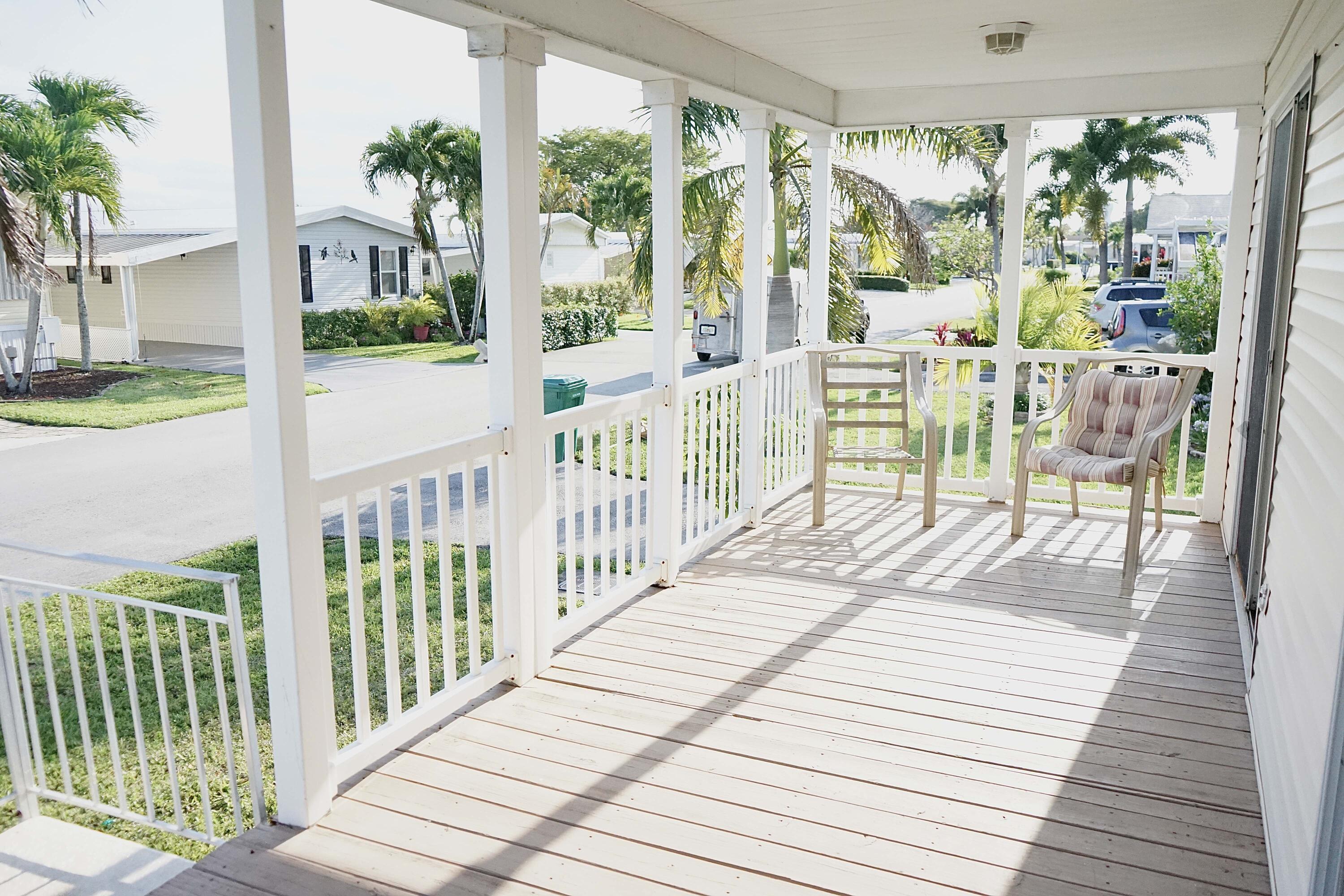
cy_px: 448
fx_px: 1045
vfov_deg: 46.4
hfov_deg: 65.5
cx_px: 672
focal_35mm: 28
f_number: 4
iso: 5000
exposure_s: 1/8000
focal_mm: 28
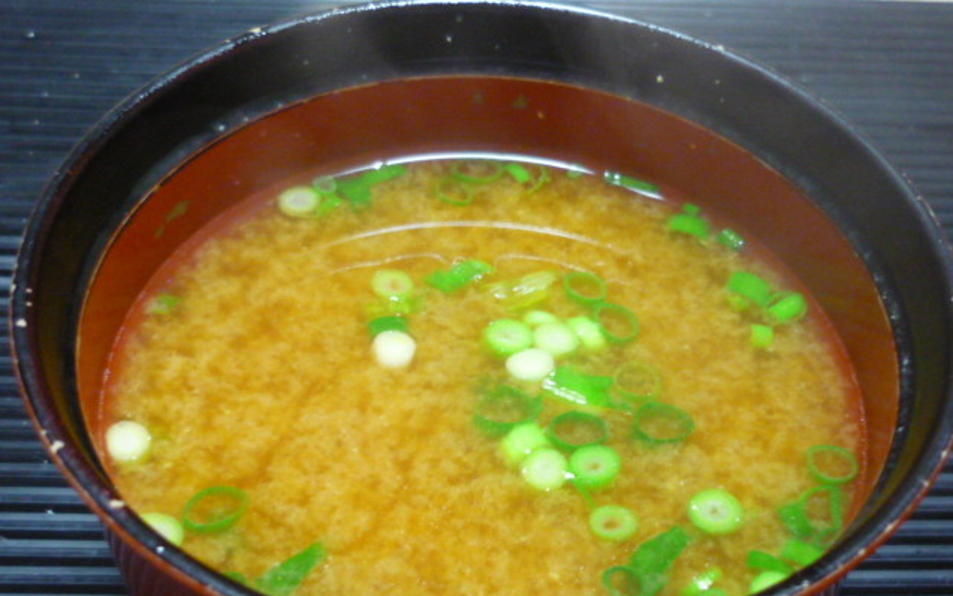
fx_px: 1273
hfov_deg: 41.1
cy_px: 347
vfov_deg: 26.3
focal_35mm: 49
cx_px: 476
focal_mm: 5.5
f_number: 2.8
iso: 400
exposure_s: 1/15
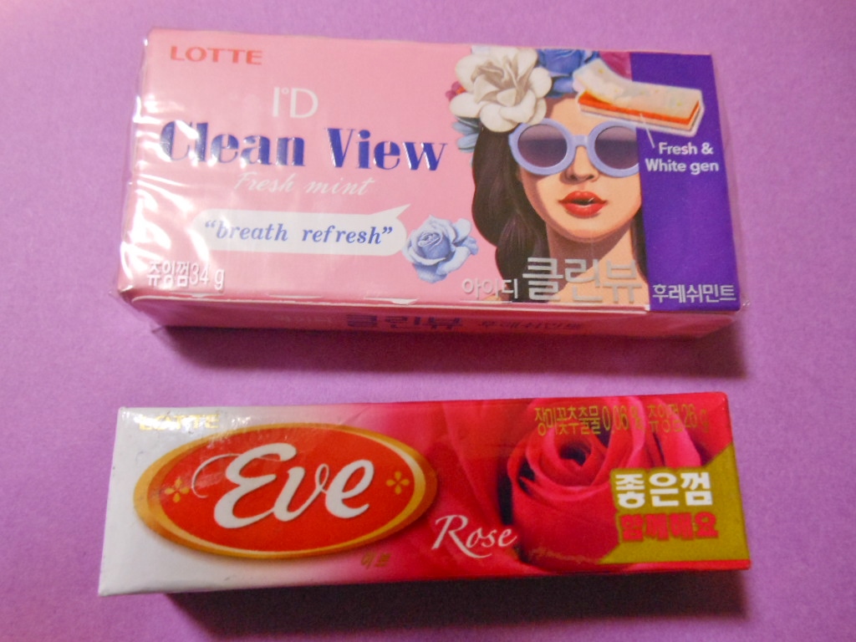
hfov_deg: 69.4
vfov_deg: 54.9
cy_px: 321
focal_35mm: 25
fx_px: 618
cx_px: 428
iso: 400
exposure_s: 1/13
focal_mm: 4.5
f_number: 3.2
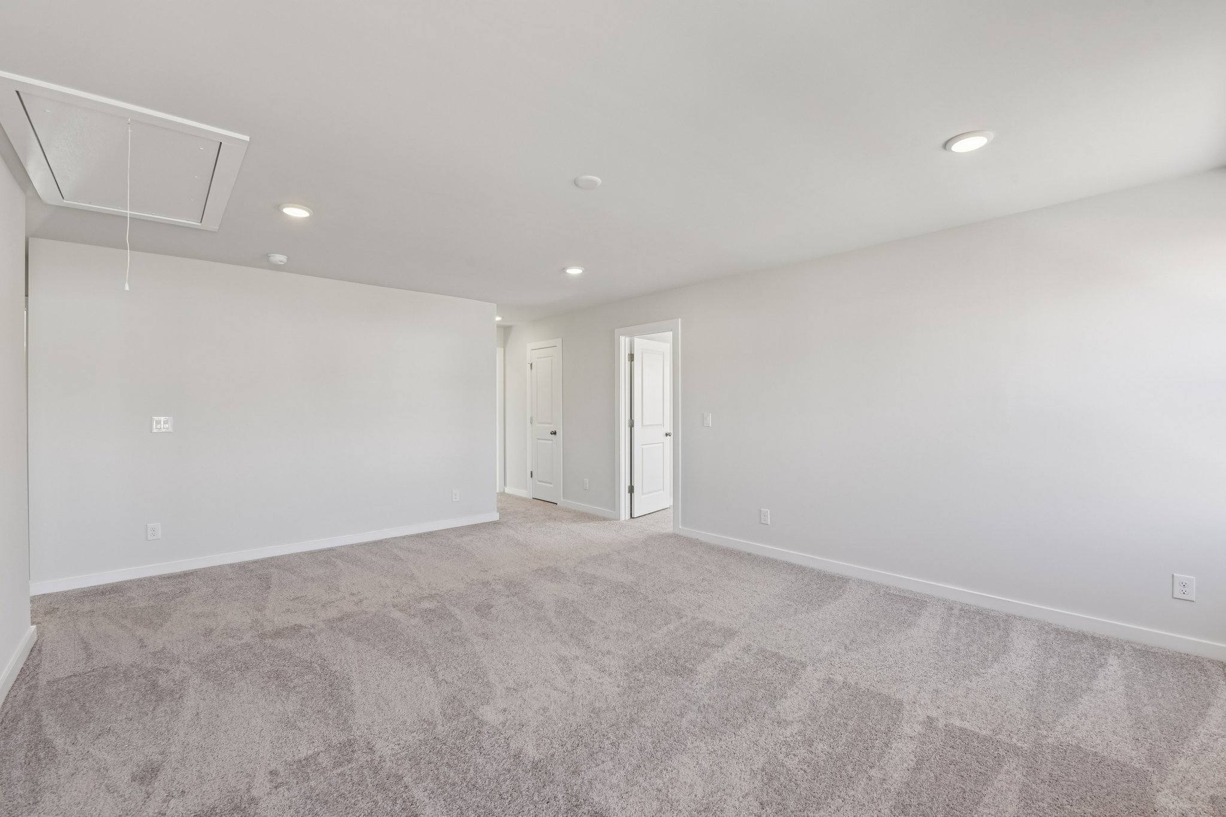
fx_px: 511
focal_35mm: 15
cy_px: 408
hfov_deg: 100.4
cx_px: 613
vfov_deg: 77.3
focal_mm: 15
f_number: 8
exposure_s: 1/25
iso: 200
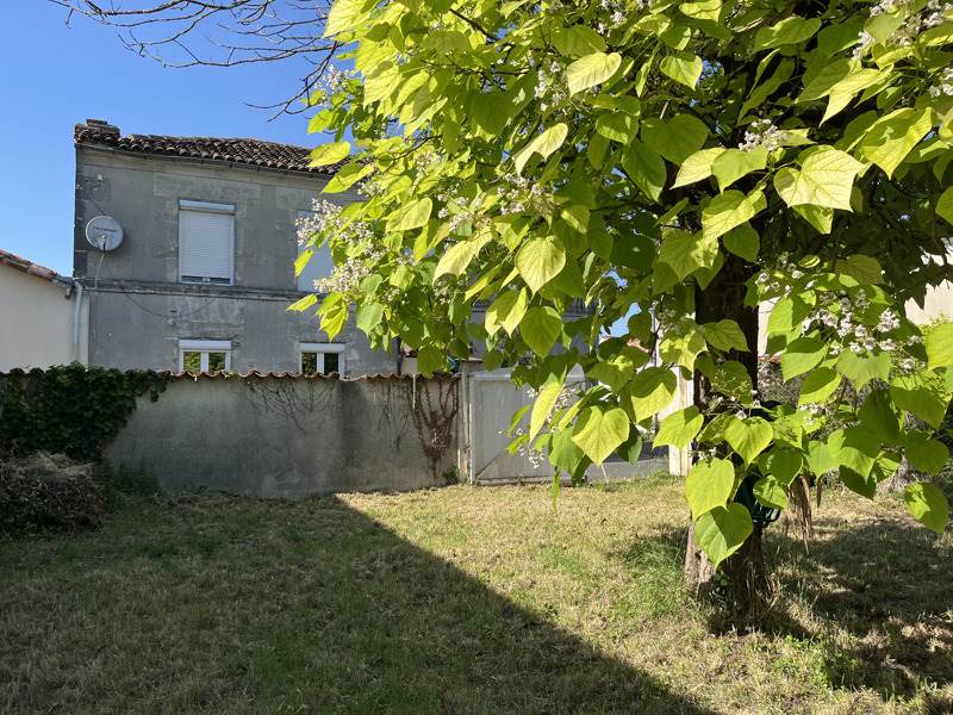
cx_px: 476
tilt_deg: +3.8
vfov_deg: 53.1
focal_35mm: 26
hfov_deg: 67.3
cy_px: 358
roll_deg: -0.8
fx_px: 716
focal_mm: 5.1
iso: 50
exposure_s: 1/1862
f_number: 1.6
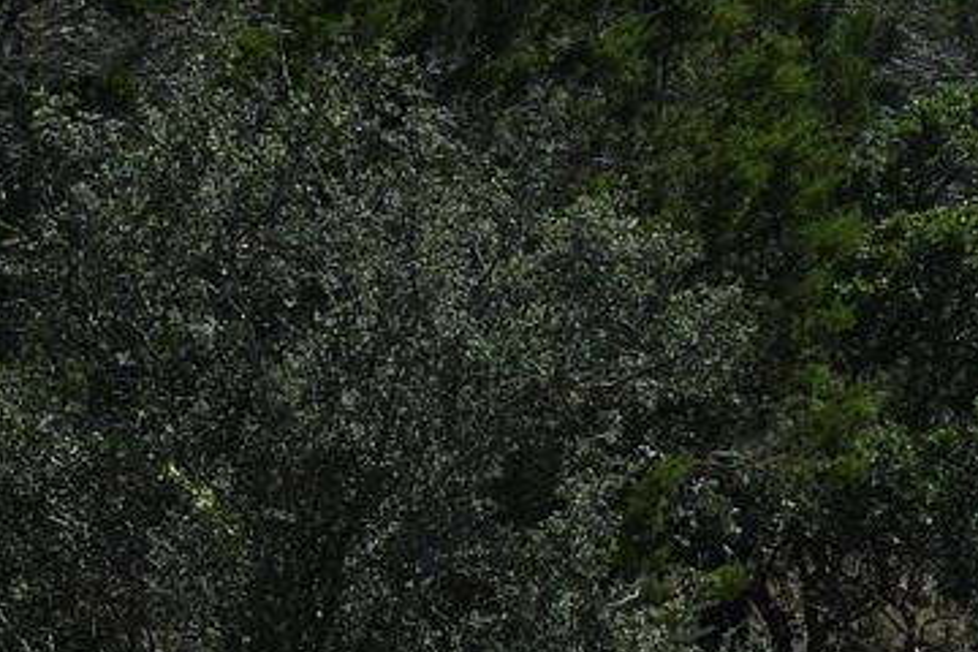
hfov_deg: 9.5
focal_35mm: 216
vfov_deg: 6.3
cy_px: -258
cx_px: 3
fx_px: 5868
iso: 1600
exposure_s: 1/8000
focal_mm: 32
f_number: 8
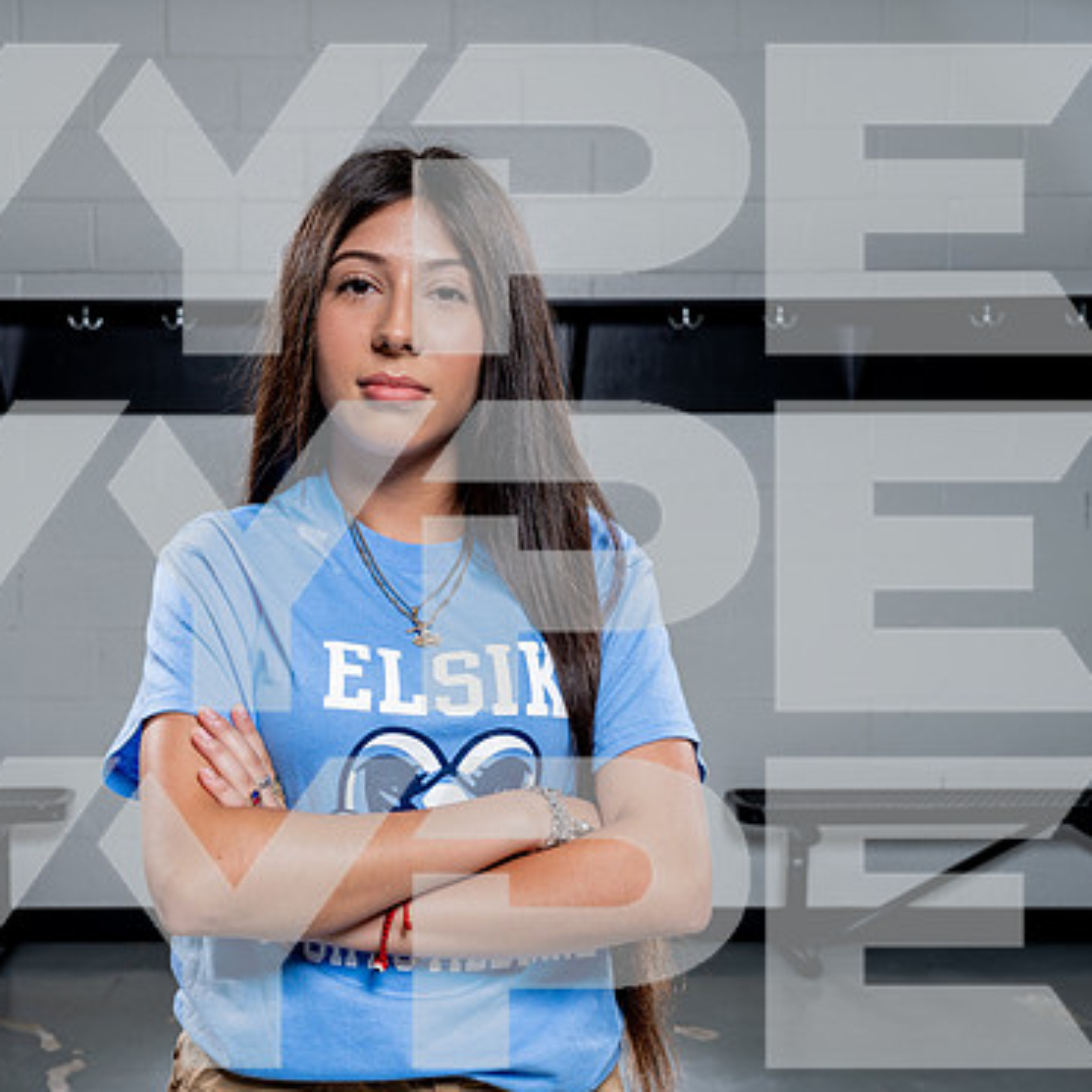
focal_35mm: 52
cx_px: 365
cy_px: 558
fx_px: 1856
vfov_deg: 32.8
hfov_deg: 32.5
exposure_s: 1/250
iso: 100
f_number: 7.1
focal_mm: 39
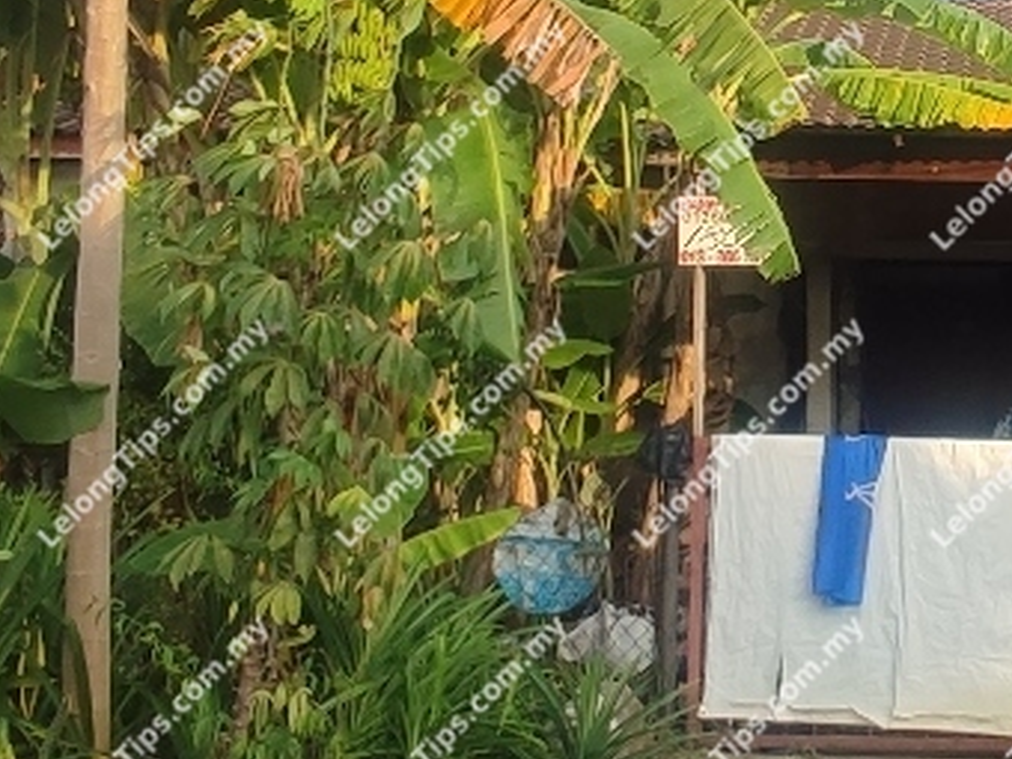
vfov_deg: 37.5
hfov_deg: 48.7
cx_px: 610
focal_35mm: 38
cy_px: 292
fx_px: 1111
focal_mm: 1.65
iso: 50
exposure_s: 1/423
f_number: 2.2
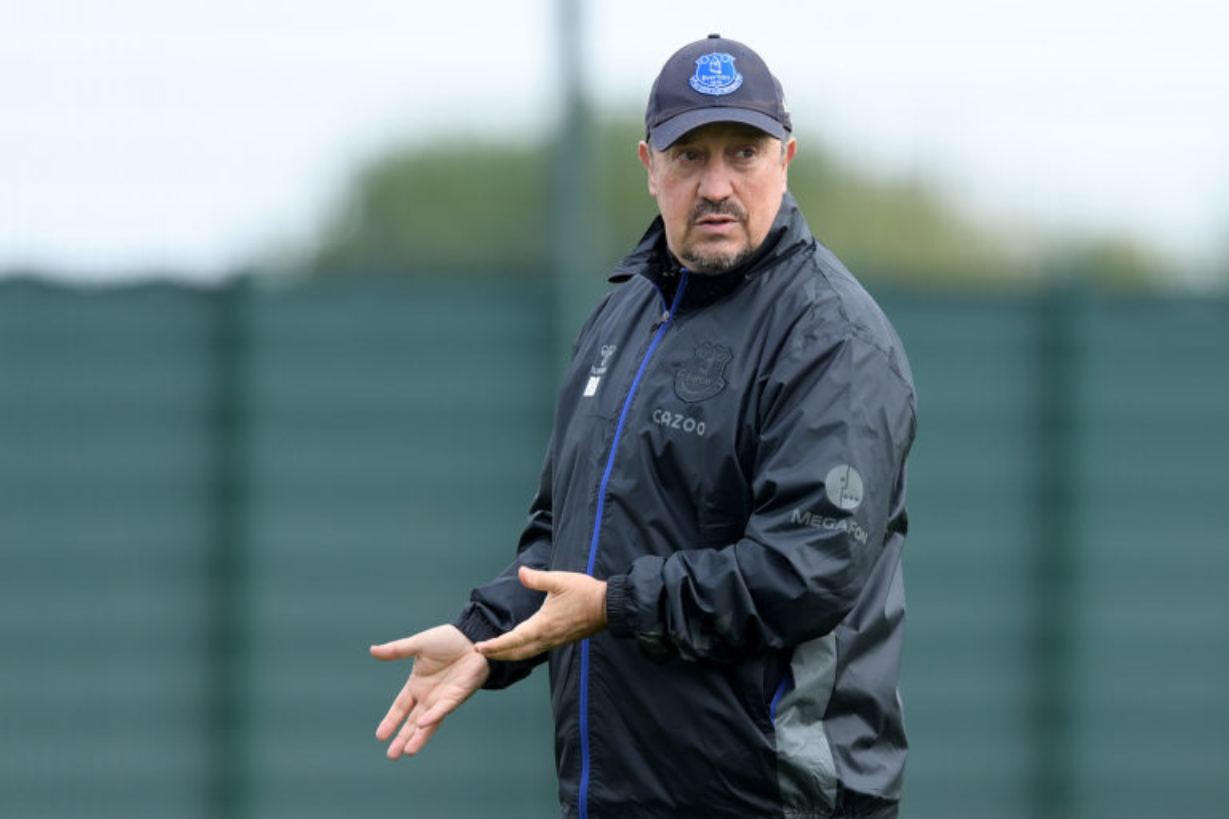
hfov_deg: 5.2
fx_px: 13654
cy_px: 410
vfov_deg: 3.4
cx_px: 614
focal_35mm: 400
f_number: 3.2
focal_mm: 400
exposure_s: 1/2000
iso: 800
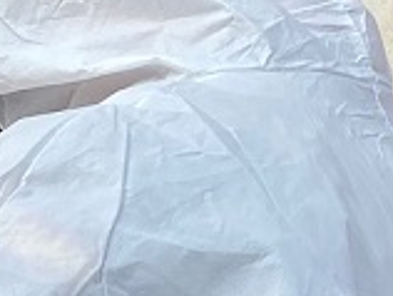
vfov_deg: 7.3
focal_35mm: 197
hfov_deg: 9.5
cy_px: 547
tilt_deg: -2.5
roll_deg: -1.9
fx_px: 2240
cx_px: -333
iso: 32
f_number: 1.8
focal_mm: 4.25
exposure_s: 1/927
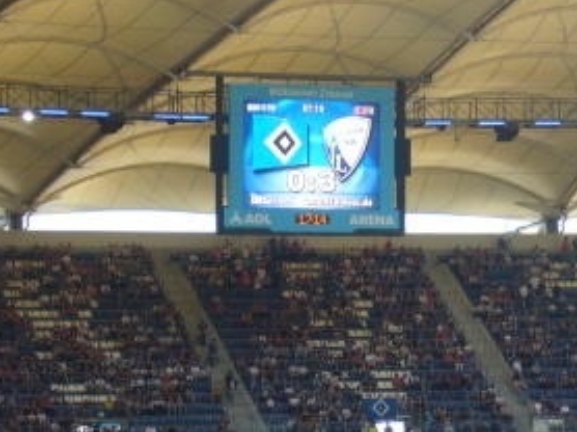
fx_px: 3148
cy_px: 232
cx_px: 340
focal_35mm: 189
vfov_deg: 7.8
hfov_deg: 10.5
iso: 80
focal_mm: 17.4
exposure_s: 1/60
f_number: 5
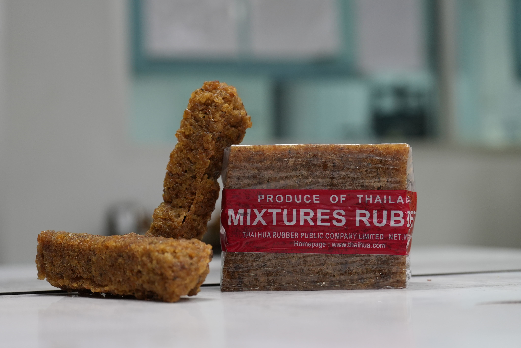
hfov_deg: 23.1
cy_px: 174
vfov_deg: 15.6
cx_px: 260
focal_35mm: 88
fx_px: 1274
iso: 1250
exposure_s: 1/250
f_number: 3.5
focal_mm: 88
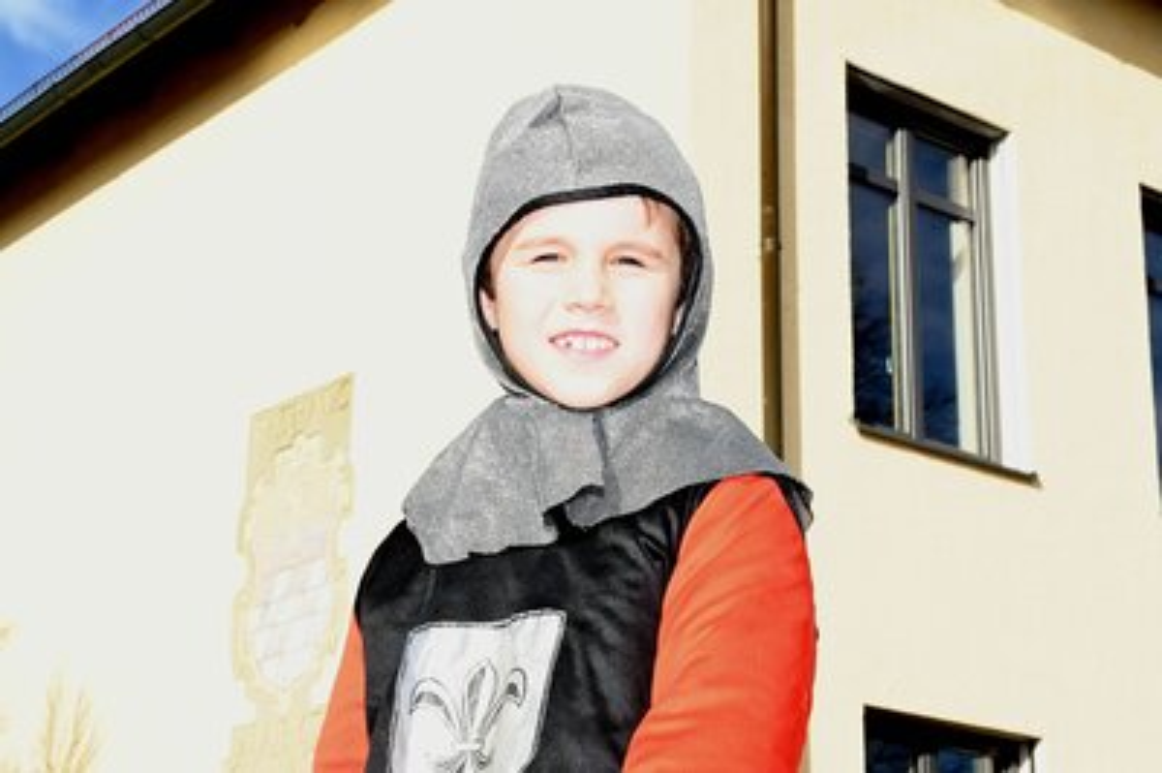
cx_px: 581
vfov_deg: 19.4
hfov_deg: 28.9
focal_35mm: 70
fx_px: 2258
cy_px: 386
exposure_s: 1/200
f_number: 22
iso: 1000
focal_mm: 70
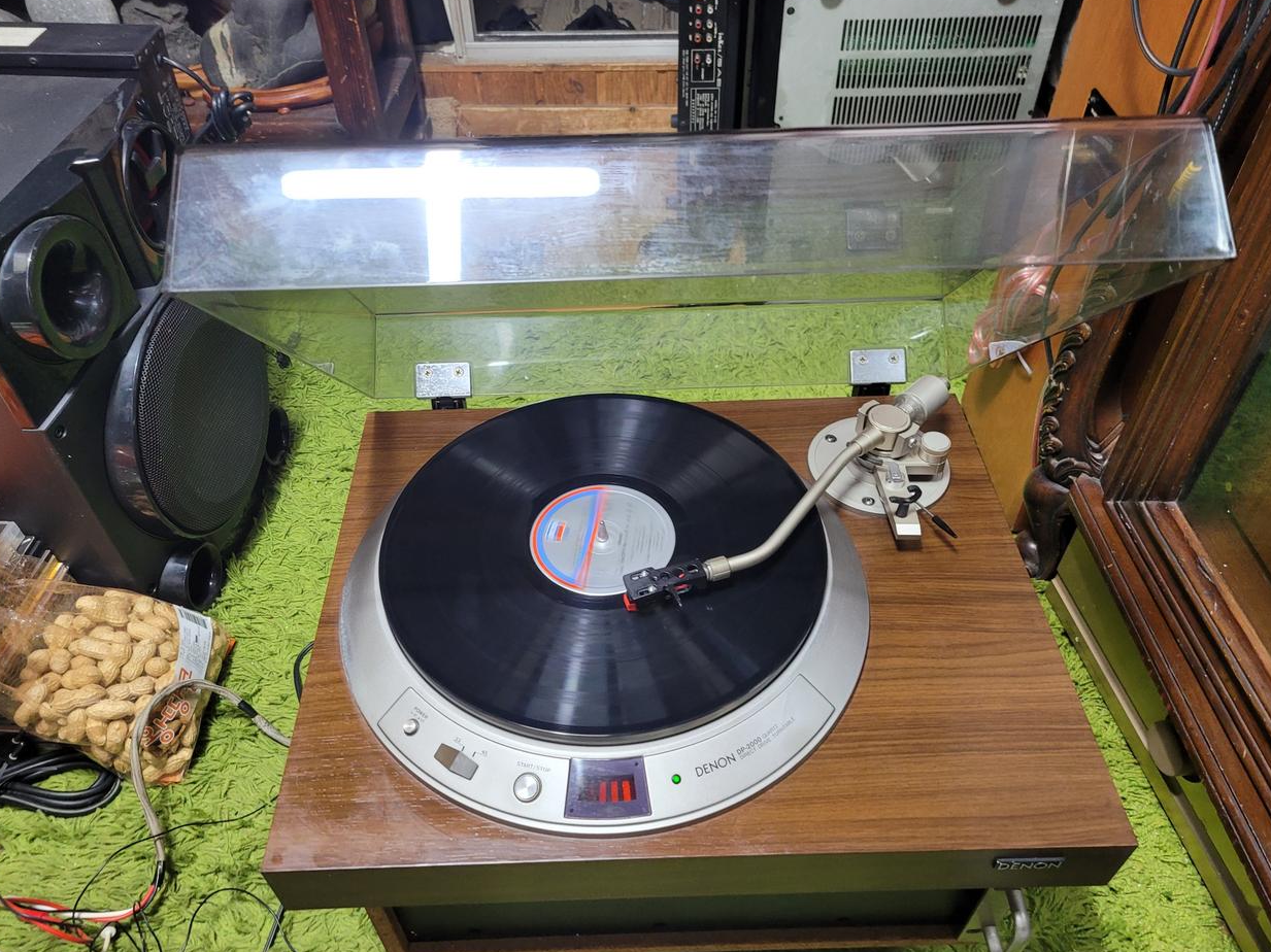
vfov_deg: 51.3
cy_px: 479
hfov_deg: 65.3
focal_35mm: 27
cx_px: 631
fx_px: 991
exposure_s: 1/40
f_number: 1.8
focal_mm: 5.4
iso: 200
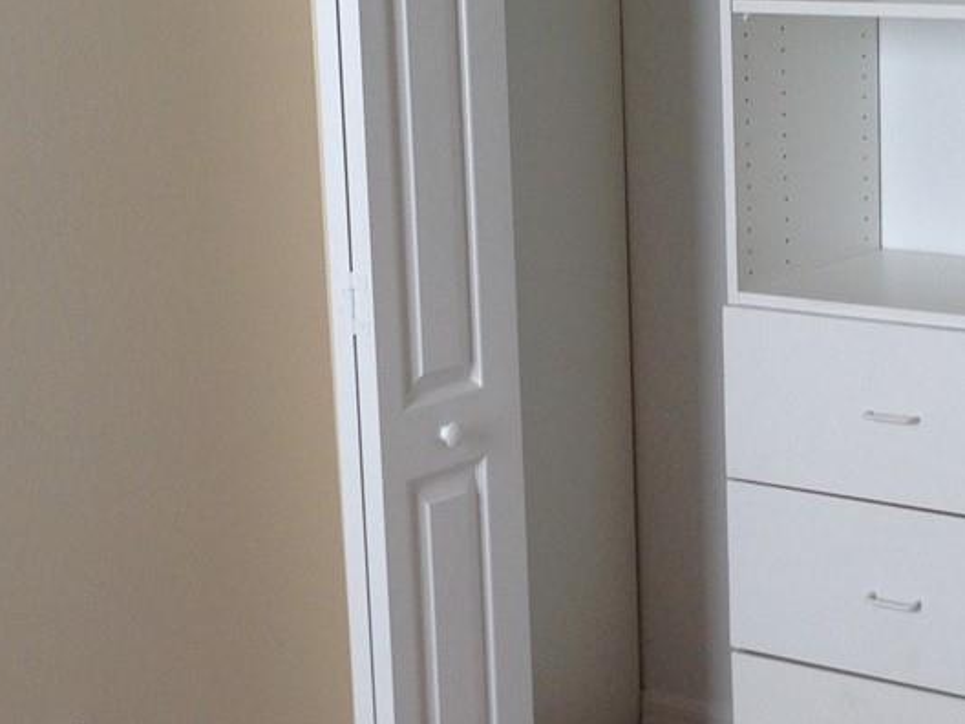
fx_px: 2788
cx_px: 537
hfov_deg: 19.6
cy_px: 333
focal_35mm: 100
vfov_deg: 14.8
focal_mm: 4.13
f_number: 2.4
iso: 50
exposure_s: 1/60
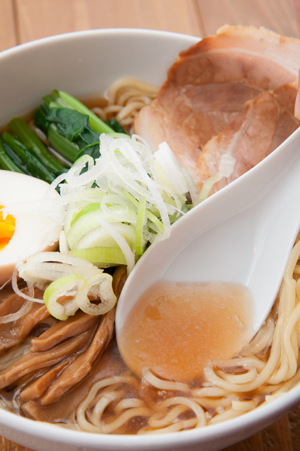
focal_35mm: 82
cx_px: 150
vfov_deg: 24.6
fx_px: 1034
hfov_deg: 16.5
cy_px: 226
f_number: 9
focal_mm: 55
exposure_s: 1/125
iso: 200
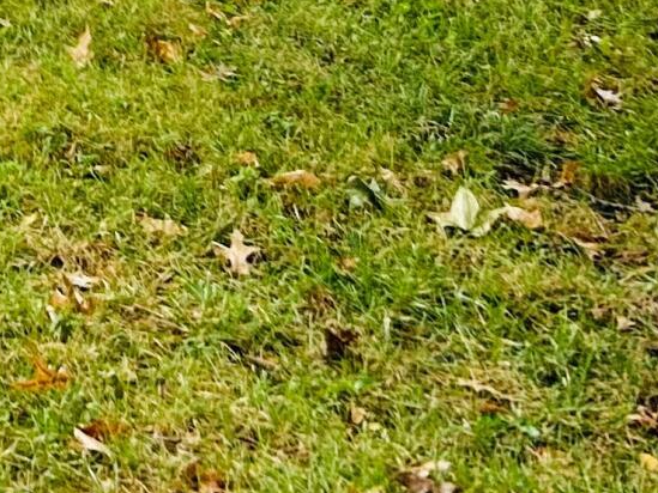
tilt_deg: -1.0
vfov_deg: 9.1
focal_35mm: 142
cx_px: -666
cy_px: -781
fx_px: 2700
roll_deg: -2.3
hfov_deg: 12.3
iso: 50
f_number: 1.5
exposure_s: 1/452
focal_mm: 5.7
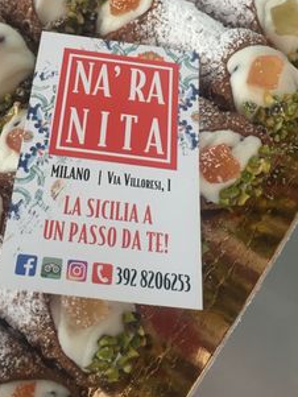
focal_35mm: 41
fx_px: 470
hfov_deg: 34.8
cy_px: 121
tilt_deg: -69.6
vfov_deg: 44.8
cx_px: 98
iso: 80
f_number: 2.2
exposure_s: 1/33
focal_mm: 4.15
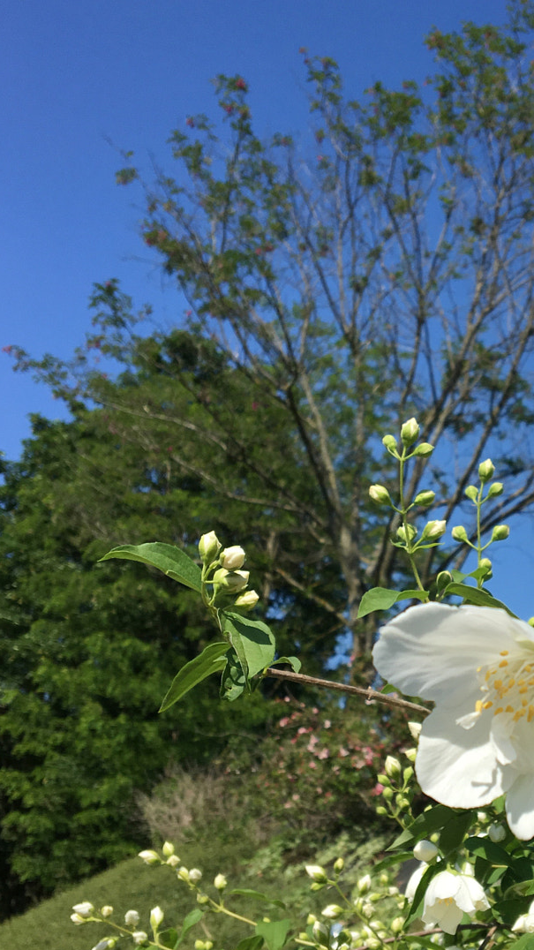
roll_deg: -5.9
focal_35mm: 47
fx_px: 1183
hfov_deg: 24.6
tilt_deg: +18.5
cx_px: 492
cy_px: 558
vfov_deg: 43.6
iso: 25
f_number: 2.2
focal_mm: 4.15
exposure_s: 1/1789
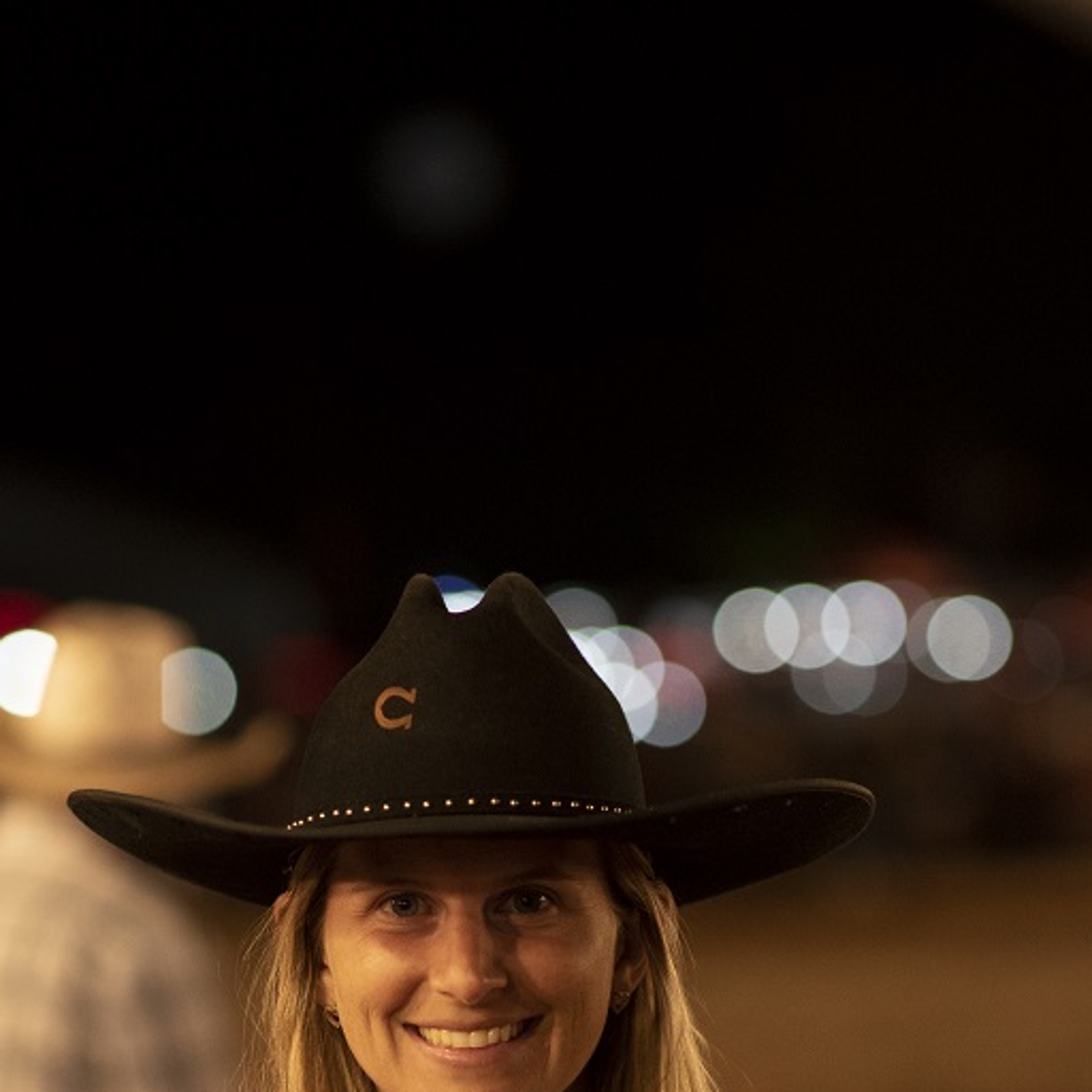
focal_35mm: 169
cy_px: 1139
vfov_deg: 10.2
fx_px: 6032
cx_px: 495
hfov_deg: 10.3
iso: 2000
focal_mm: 85
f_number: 2
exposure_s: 1/1600
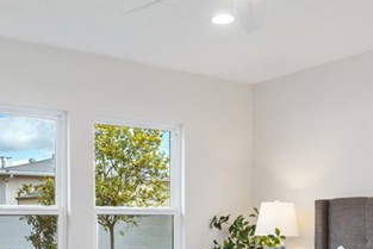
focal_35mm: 49
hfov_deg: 40.0
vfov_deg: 26.1
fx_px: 508
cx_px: 133
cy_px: 251
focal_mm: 10
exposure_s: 1/30
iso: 320
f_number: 6.3
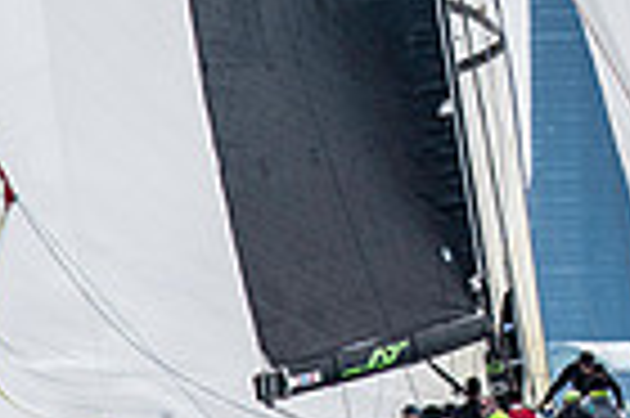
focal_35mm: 1996
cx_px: 870
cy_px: -162
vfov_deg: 0.7
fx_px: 34889
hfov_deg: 1.0
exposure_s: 1/2000
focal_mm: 300
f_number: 5.6
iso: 400
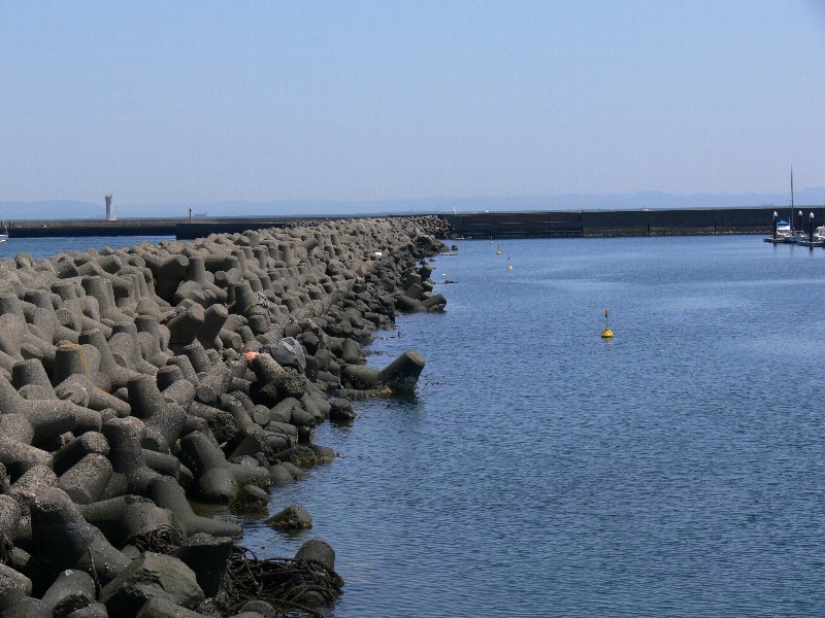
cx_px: 412
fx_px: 2050
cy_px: 309
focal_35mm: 86
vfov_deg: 17.2
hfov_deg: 22.8
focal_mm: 18.2
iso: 80
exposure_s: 1/400
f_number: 5.6
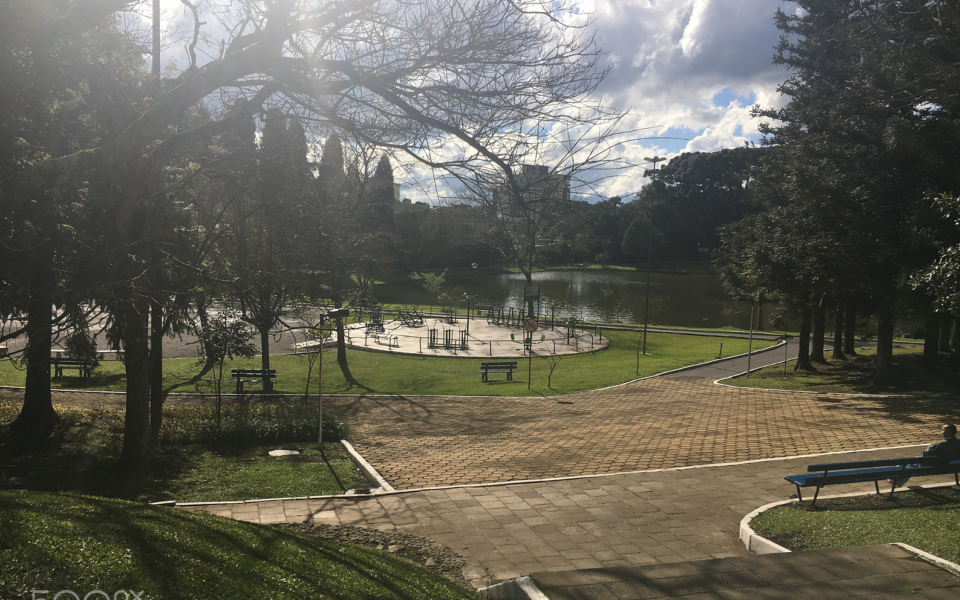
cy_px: 321
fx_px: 811
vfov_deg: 40.6
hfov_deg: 61.2
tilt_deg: -7.0
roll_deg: -2.4
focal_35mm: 31
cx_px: 478
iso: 25
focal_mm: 4.15
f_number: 2.2
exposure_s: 1/2747
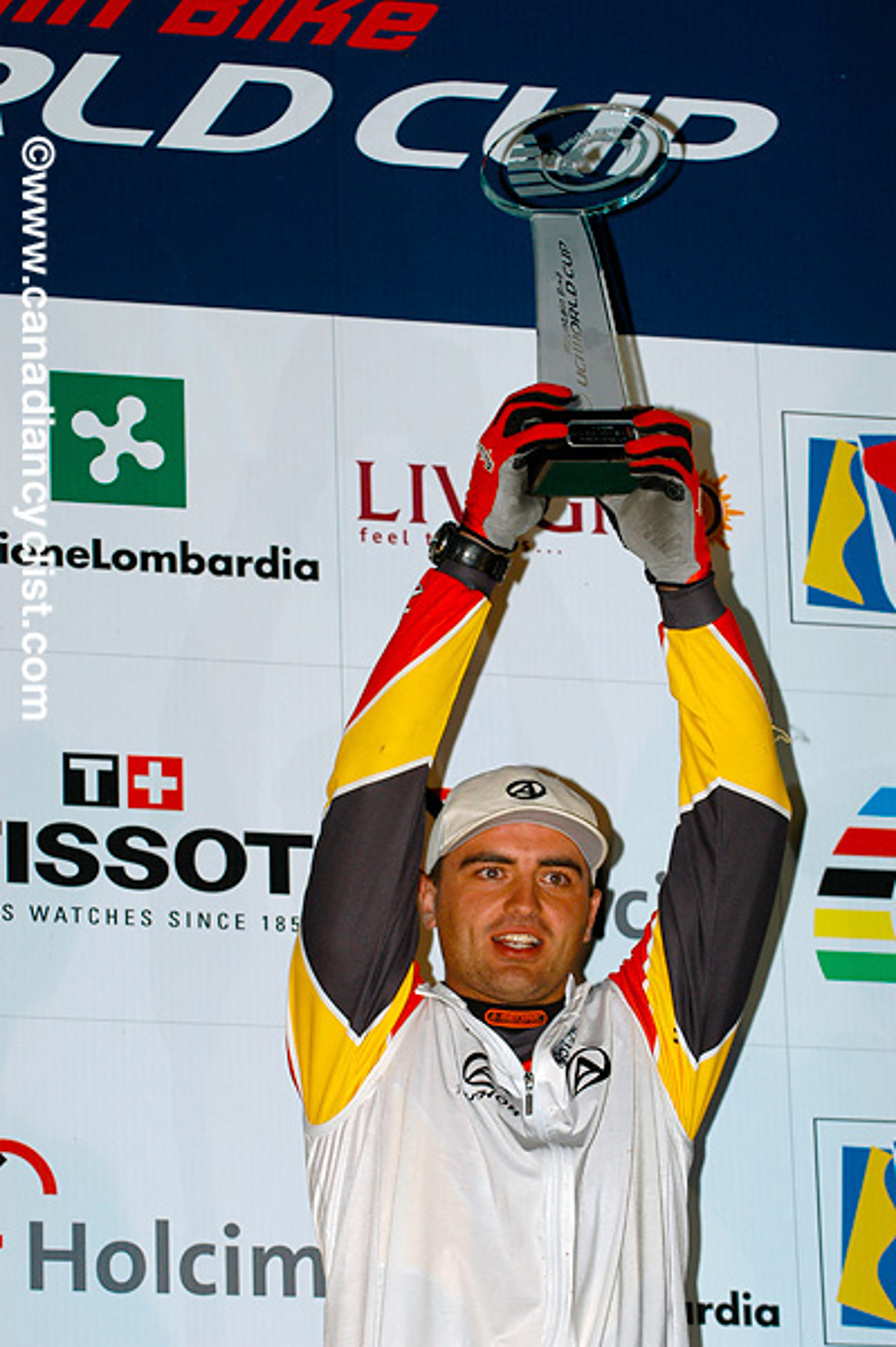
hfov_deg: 7.9
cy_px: 674
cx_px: 448
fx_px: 6507
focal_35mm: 174
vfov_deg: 11.8
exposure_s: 1/180
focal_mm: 116
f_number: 3.5
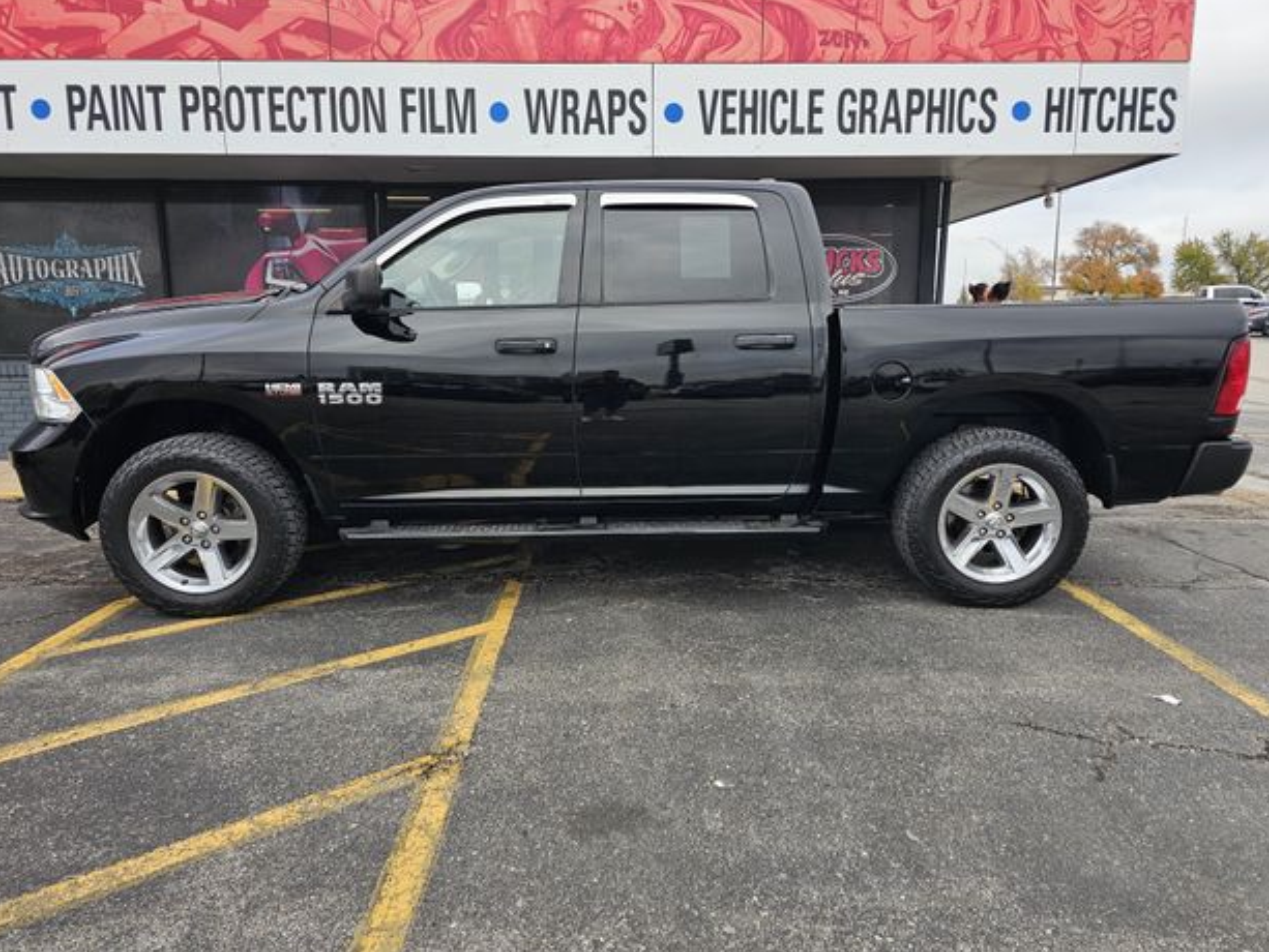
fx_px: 880
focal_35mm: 24
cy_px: 474
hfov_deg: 71.6
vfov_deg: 56.8
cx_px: 619
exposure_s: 1/188
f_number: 1.7
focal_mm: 6.3
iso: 10
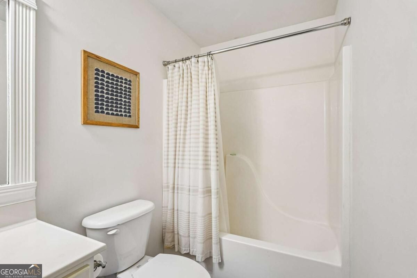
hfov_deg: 95.0
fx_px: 191
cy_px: 139
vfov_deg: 72.1
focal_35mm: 16
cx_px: 208
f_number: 8
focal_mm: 16.5
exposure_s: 1/25
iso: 800
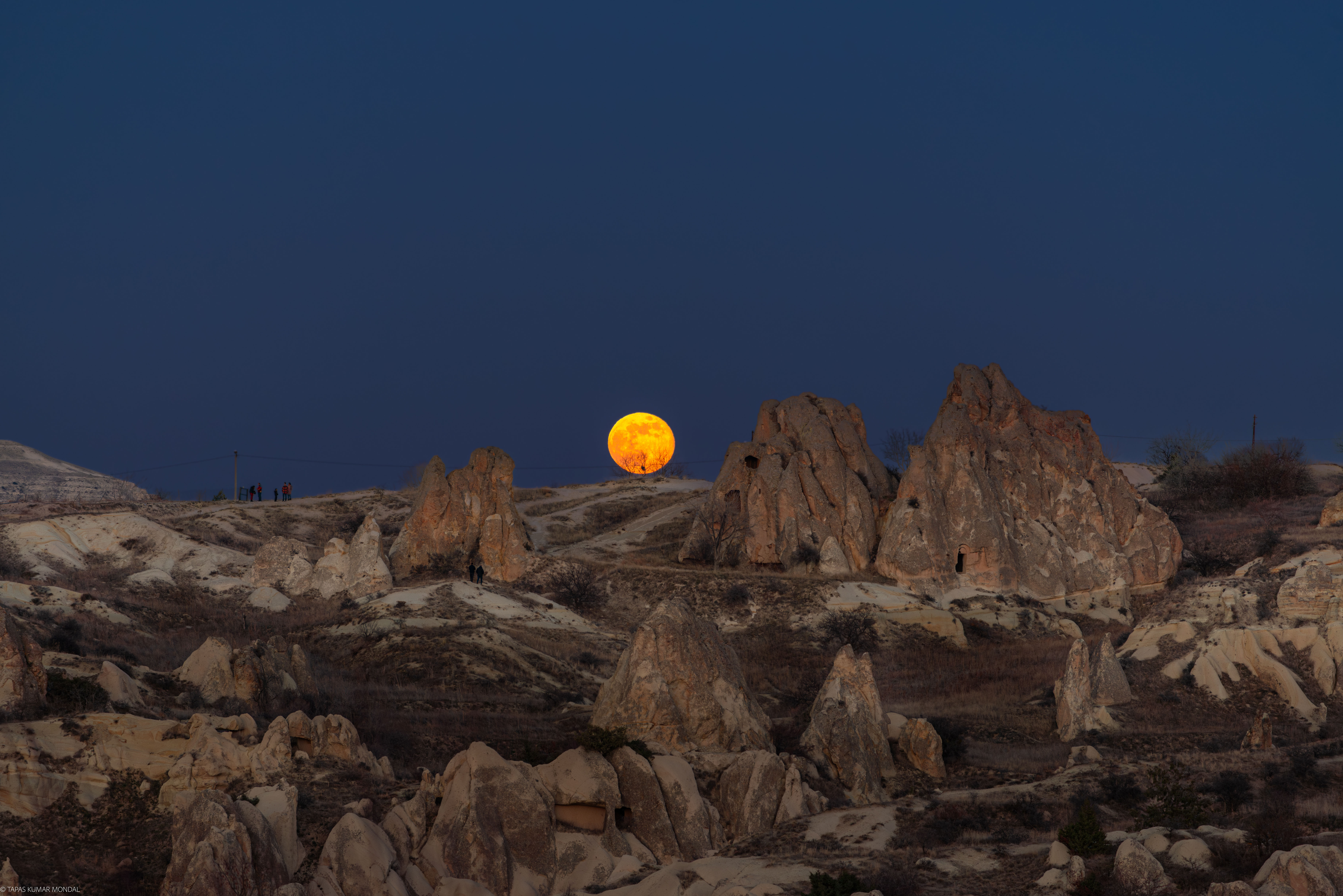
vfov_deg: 6.9
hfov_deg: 10.3
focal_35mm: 200
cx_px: 672
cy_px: 448
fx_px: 7463
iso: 400
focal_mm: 200
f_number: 4
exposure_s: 1/40
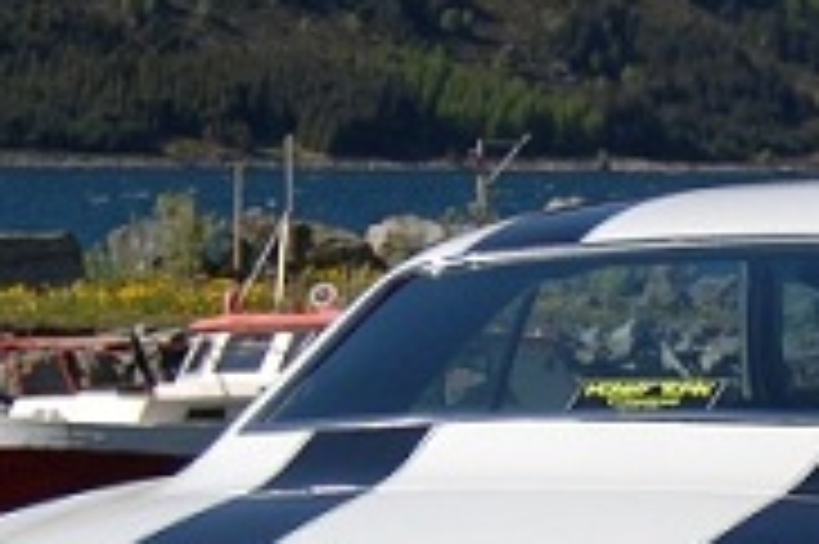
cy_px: 548
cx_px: 898
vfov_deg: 7.4
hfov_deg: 11.0
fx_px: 4205
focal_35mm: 185
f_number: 4.5
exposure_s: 1/2000
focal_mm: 31
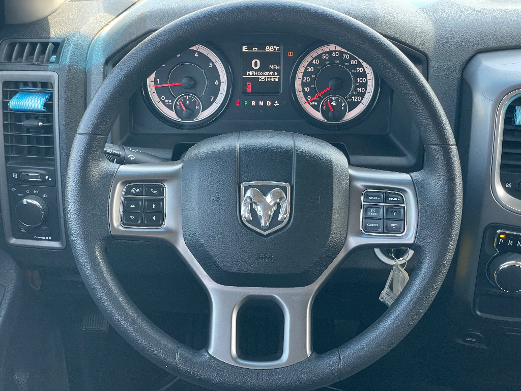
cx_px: 260
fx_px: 783
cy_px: 196
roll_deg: -1.5
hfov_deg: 36.8
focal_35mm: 52
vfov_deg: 28.0
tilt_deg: -34.9
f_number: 2
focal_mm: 6
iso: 100
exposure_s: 1/122
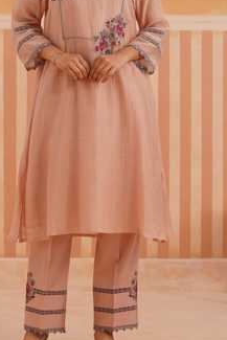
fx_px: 1068
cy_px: 117
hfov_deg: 12.1
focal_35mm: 113
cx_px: 93
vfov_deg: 18.1
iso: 320
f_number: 4
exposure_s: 1/125
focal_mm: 70
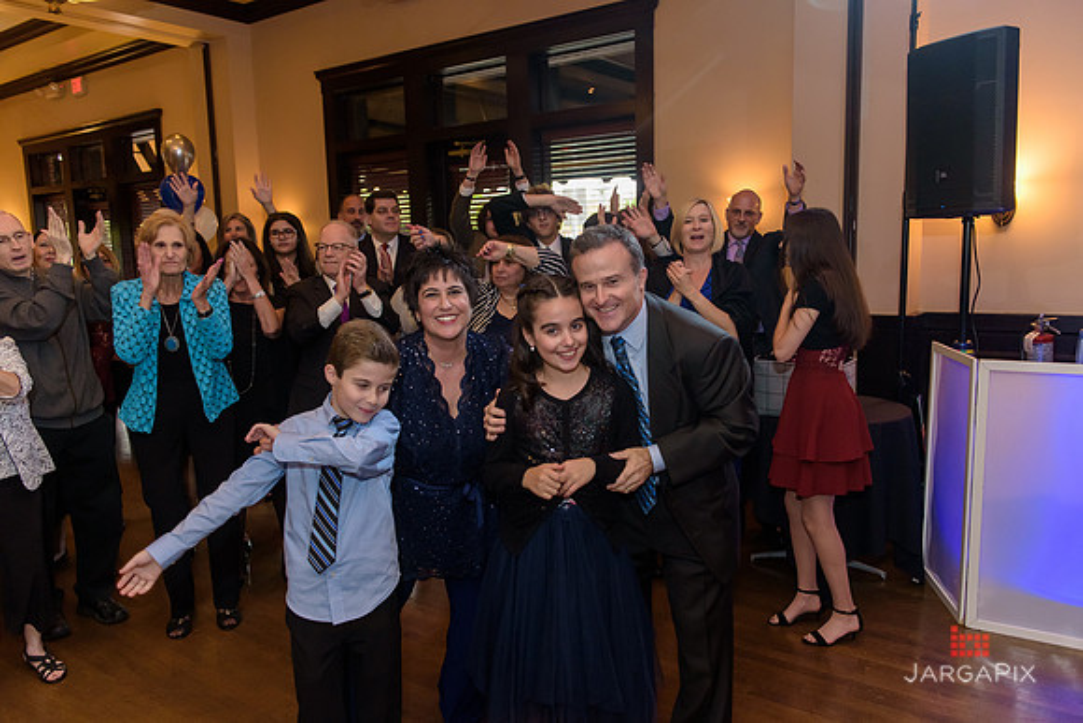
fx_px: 842
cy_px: 362
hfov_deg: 65.5
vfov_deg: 46.4
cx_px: 542
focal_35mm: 28
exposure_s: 1/125
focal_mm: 28
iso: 1600
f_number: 3.2
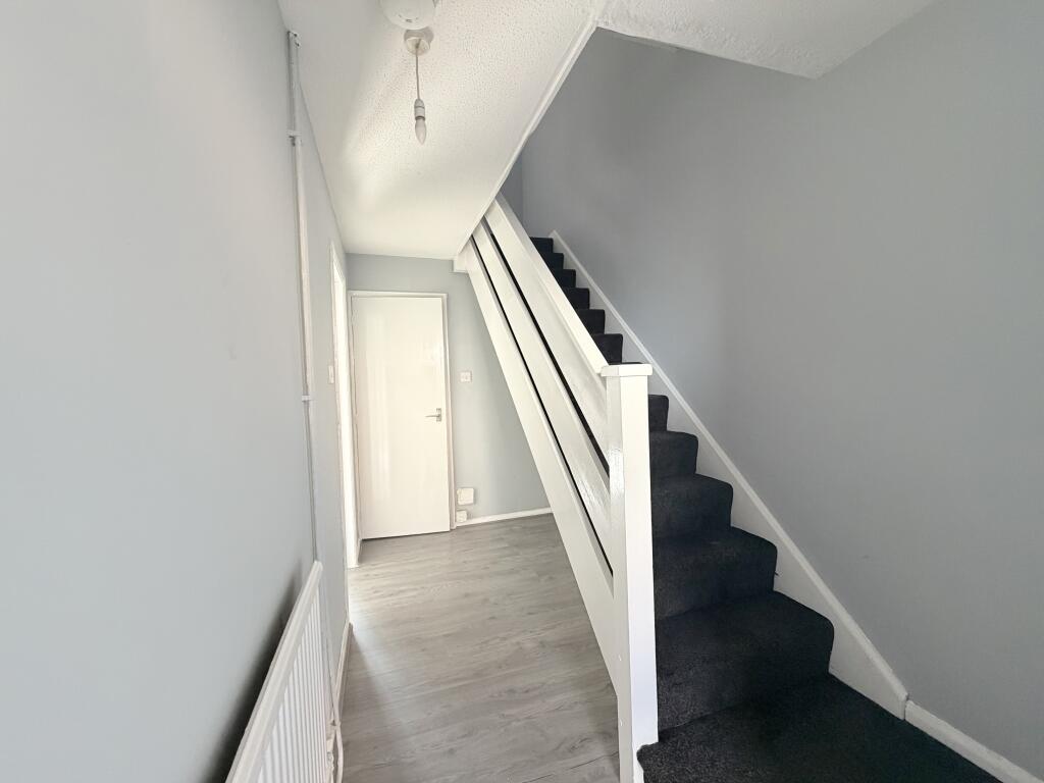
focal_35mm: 14
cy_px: 392
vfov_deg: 85.7
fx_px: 422
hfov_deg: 102.1
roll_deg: +2.2
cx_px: 522
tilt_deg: -2.9
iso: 320
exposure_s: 1/88
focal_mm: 2.22
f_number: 2.2
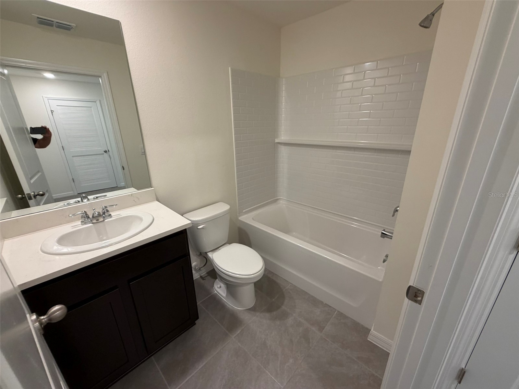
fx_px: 210
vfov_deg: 85.7
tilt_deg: -18.0
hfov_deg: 102.1
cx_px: 260
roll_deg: +1.7
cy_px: 194
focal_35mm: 14
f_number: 2.2
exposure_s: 1/60
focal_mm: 2.22
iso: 200
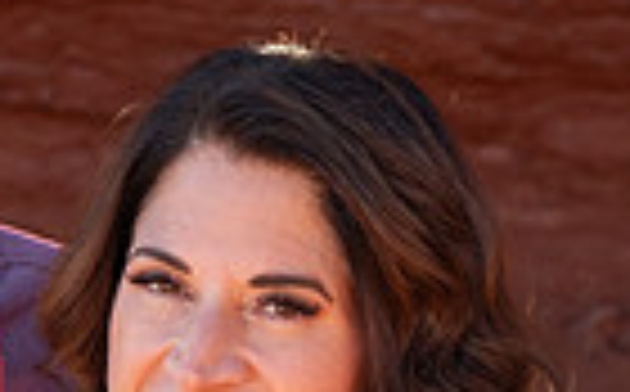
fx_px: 5863
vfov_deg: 3.8
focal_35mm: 342
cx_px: 41
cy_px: 236
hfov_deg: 6.1
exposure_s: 1/250
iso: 400
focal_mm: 70
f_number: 6.3
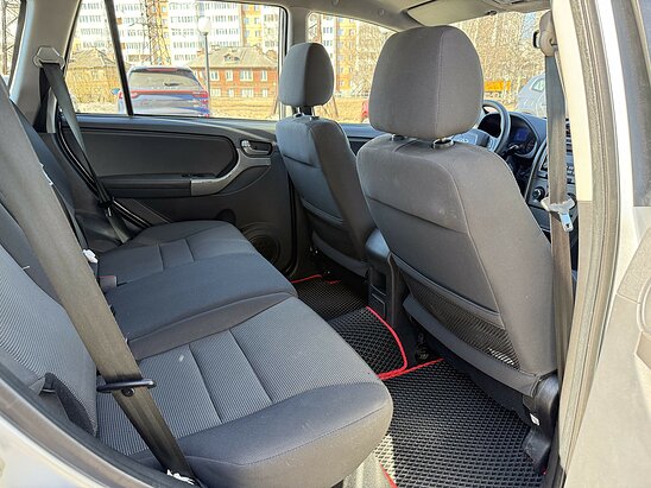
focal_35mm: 24
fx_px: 451
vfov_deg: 56.8
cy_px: 244
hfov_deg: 71.6
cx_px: 326
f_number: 1.78
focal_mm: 6.76
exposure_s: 1/146
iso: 200
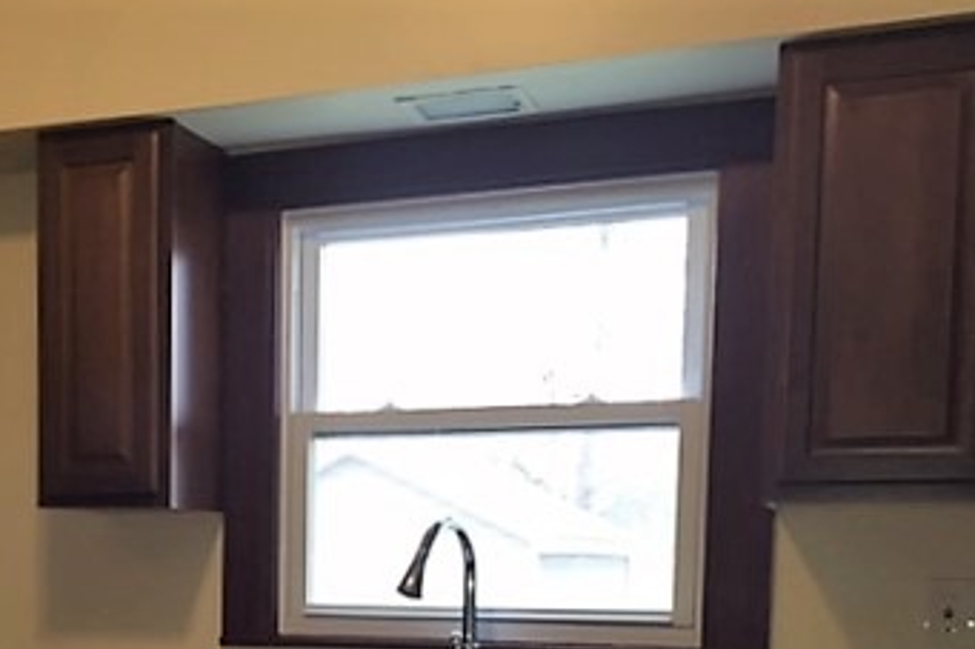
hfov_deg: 34.5
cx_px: 190
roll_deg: -0.5
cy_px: 670
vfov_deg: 23.1
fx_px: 1516
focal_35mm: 56
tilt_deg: -4.1
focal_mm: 4.15
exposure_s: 1/30
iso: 50
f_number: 2.2
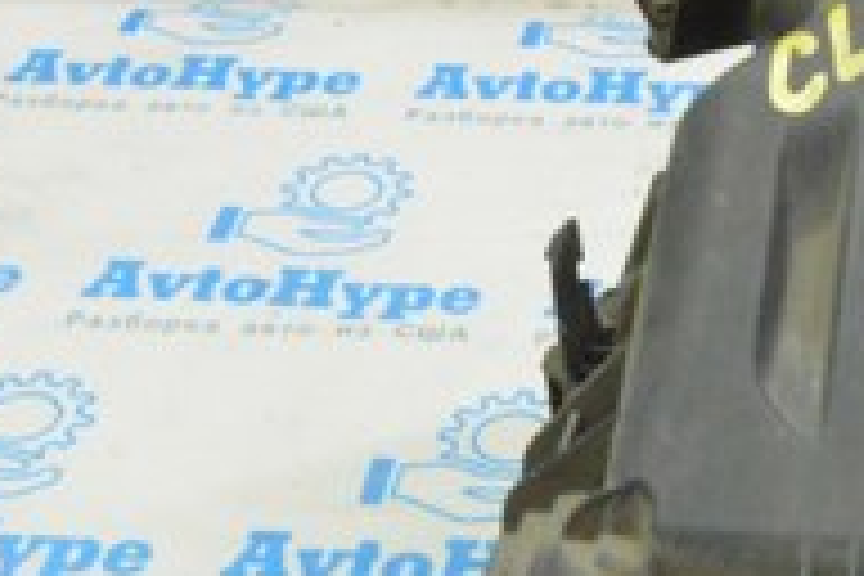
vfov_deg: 13.7
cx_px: 1012
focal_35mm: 100
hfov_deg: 19.3
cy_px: 299
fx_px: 2400
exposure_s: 1/20
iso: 6400
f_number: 20
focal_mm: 20
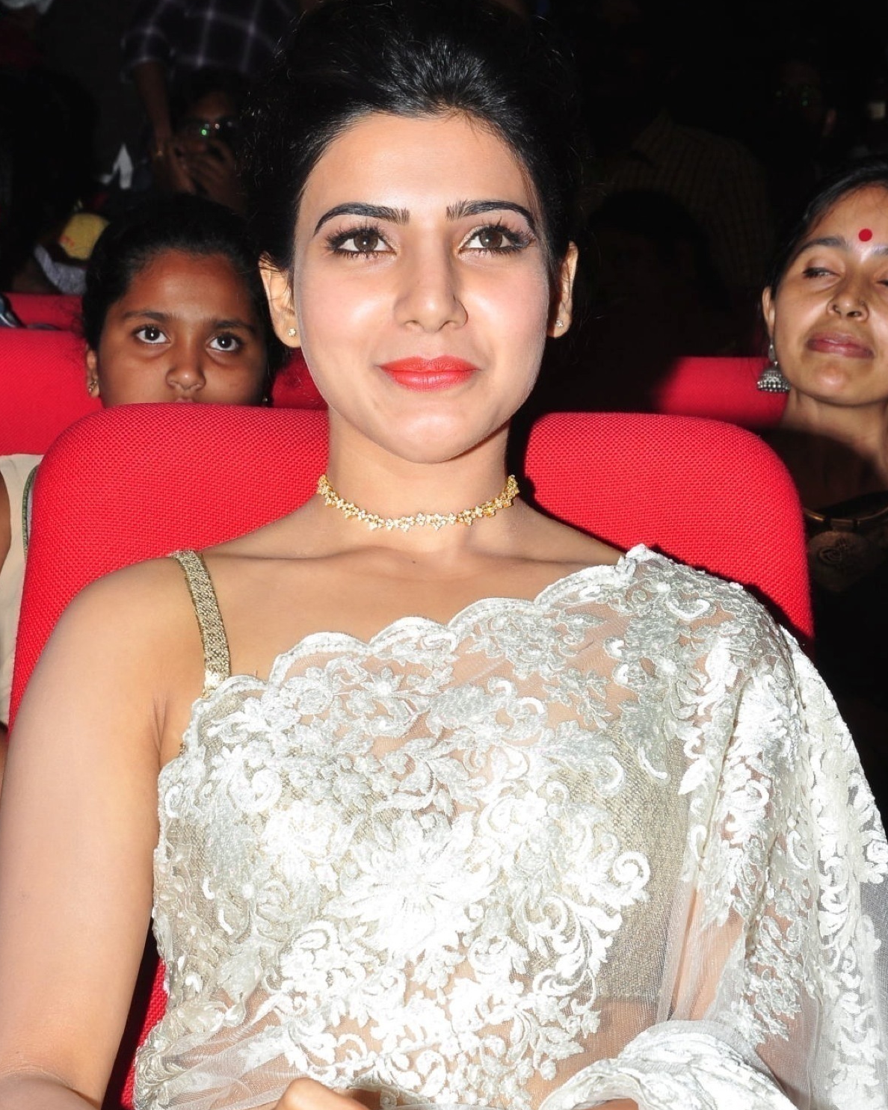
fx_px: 2924
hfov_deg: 17.3
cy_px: 611
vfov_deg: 21.5
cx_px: 444
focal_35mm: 89
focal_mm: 52
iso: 400
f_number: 14
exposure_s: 1/125
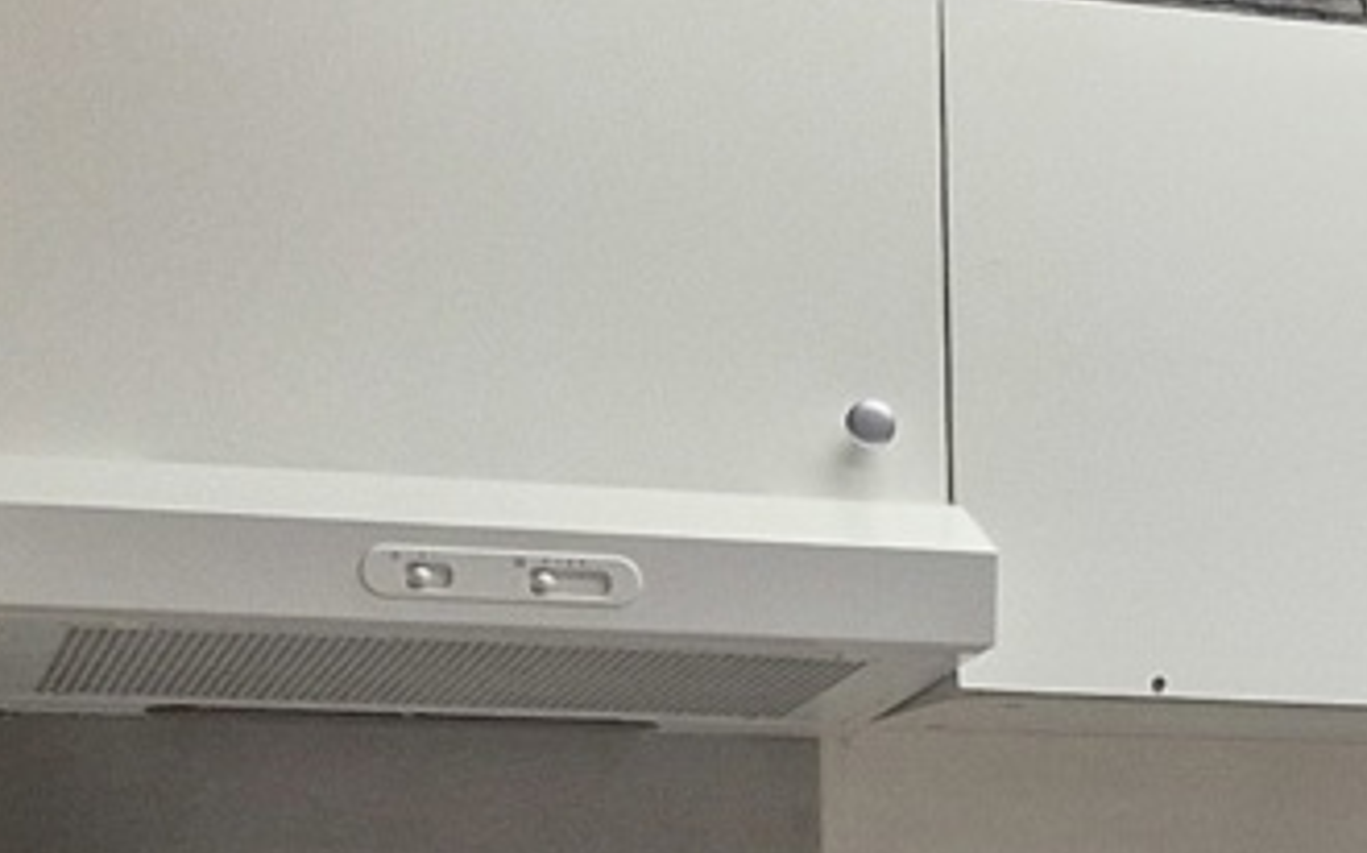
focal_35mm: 142
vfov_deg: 8.9
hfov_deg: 13.0
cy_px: 1482
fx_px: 5288
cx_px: 2626
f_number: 1.8
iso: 200
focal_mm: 5.54
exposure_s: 1/100
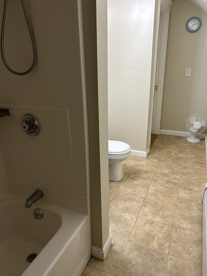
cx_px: 104
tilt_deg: -20.1
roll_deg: +2.0
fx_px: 207
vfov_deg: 67.3
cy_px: 138
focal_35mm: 26
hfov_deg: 53.1
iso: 125
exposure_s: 1/60
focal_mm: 5.7
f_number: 1.5
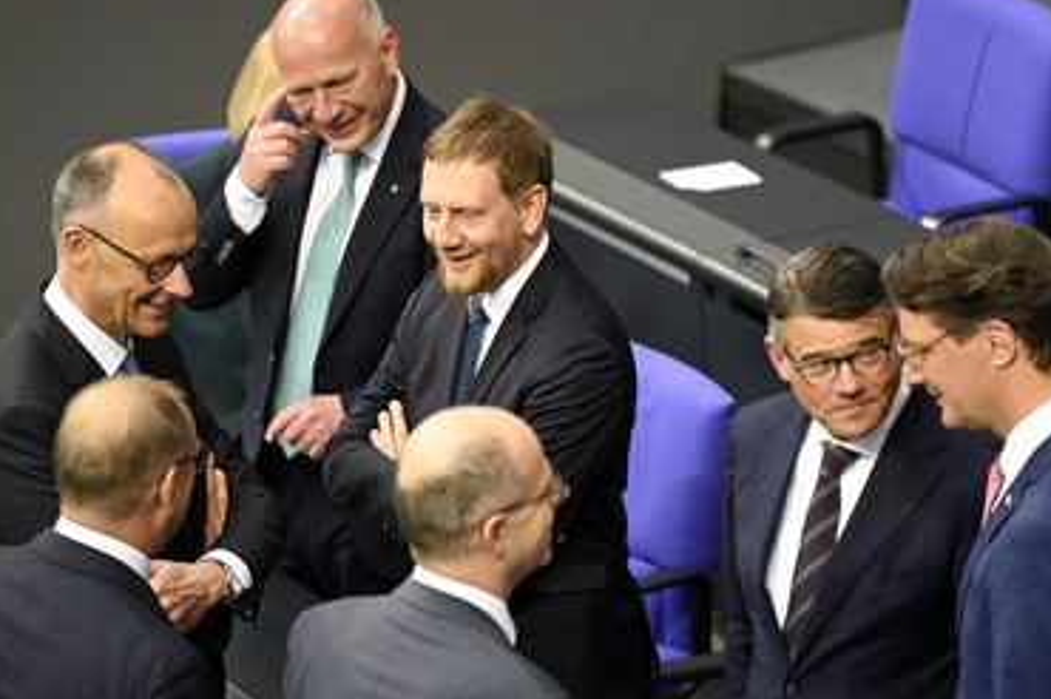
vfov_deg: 5.6
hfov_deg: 8.4
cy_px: 355
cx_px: 473
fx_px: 7117
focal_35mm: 244
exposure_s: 1/500
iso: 5000
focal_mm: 200
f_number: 3.5
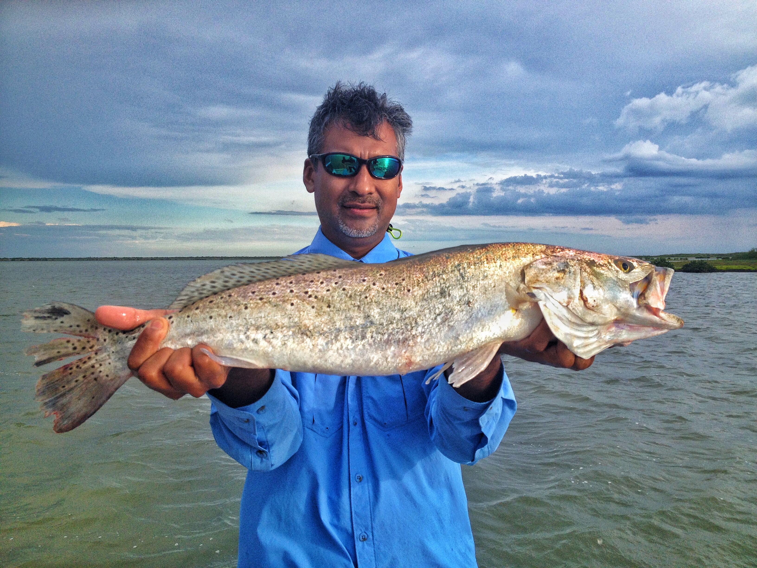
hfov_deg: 52.6
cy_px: 284
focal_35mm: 35
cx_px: 378
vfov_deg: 40.7
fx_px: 765
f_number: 2.4
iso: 50
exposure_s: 1/531
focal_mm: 4.28
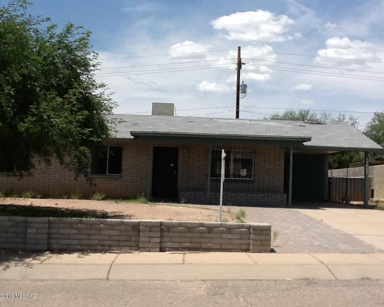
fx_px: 523
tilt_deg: +5.7
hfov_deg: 40.3
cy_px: 154
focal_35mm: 46
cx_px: 201
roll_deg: +0.6
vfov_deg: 32.8
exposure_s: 1/2232
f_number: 2.4
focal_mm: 2.03
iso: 40
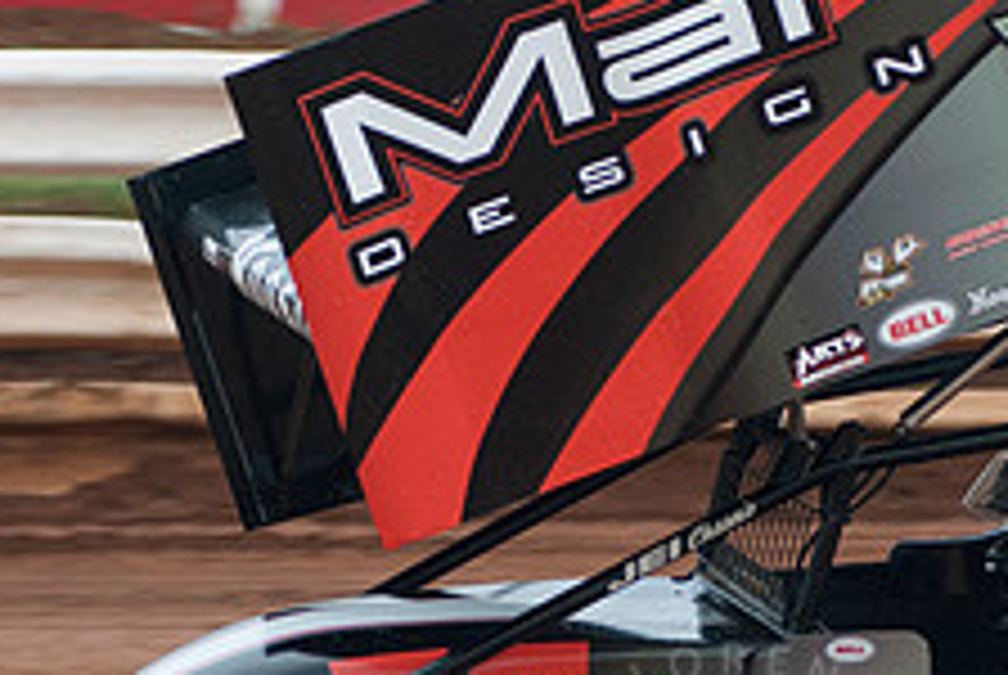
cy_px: 495
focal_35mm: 451
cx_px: 734
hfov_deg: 4.6
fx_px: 12644
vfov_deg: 3.1
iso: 400
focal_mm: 116
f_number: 4
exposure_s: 1/320
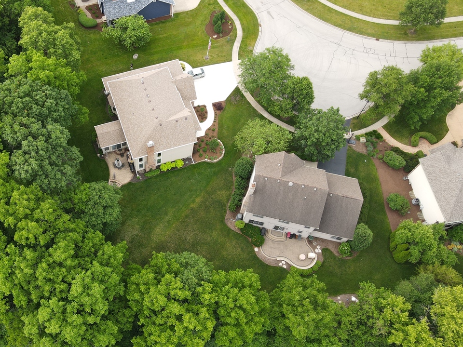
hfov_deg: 50.2
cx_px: 144
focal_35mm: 36
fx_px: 482
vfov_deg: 39.7
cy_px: 177
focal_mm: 4.5
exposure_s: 1/20
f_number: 2.8
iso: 100
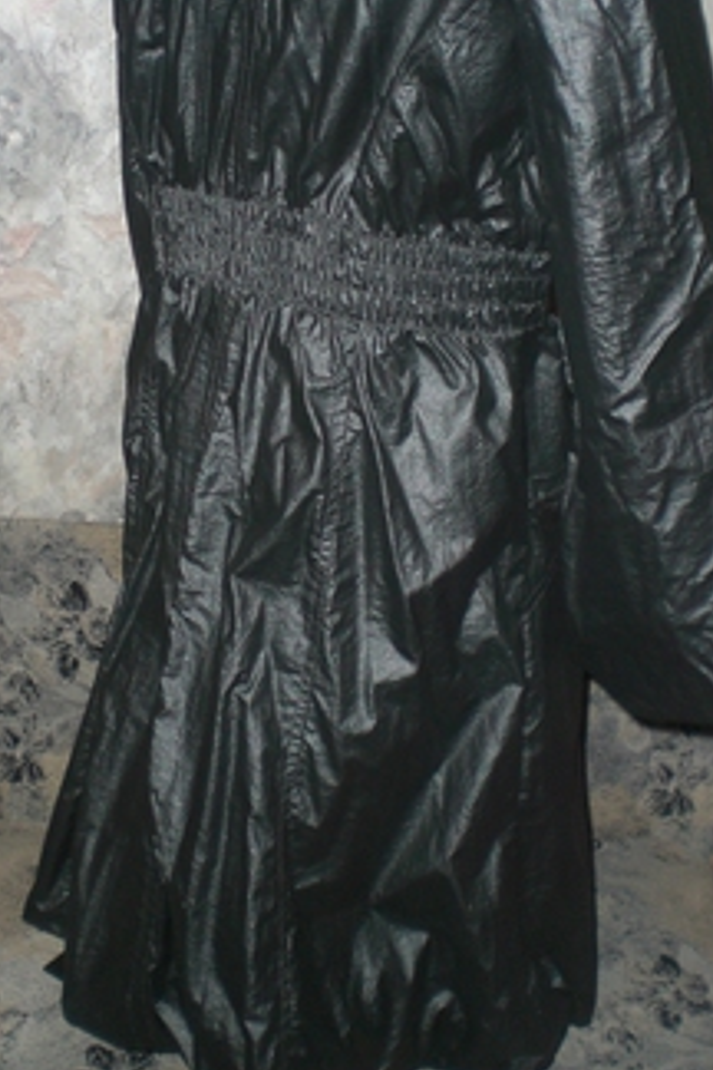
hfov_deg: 24.6
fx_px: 1634
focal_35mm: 55
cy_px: 343
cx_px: 323
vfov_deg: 35.8
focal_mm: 6.3
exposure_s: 1/60
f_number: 3.1
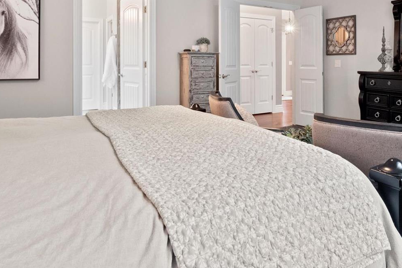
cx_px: 266
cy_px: 74
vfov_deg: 48.0
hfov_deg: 67.6
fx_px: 290
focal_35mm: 26
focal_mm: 8
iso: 400
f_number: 10
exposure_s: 1/1.25
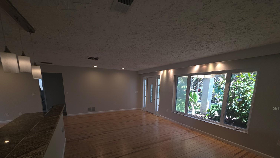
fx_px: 111
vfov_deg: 68.1
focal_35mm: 15
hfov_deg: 103.0
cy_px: 108
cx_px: 142
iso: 25
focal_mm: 2.2
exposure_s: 1/60
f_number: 1.9
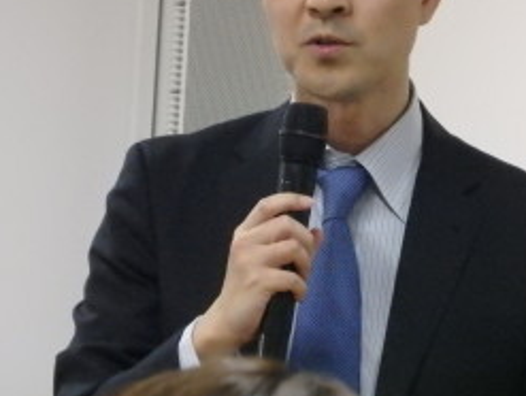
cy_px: 129
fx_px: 7152
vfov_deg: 3.2
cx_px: 283
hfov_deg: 4.2
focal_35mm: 470
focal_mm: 59.3
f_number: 6.7
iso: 3200
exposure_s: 1/125
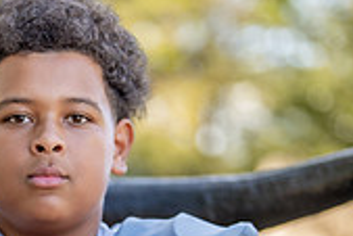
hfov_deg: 11.1
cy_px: 349
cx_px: 50
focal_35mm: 184
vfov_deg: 7.4
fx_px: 1806
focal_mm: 50
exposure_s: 1/1000
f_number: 1.2
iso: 100
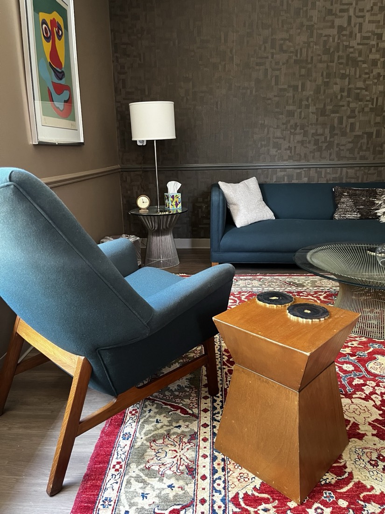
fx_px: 386
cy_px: 257
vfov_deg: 67.3
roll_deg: +0.7
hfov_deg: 53.1
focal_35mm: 26
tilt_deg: -15.2
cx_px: 192
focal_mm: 5.1
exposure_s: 1/43
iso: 500
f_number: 1.6
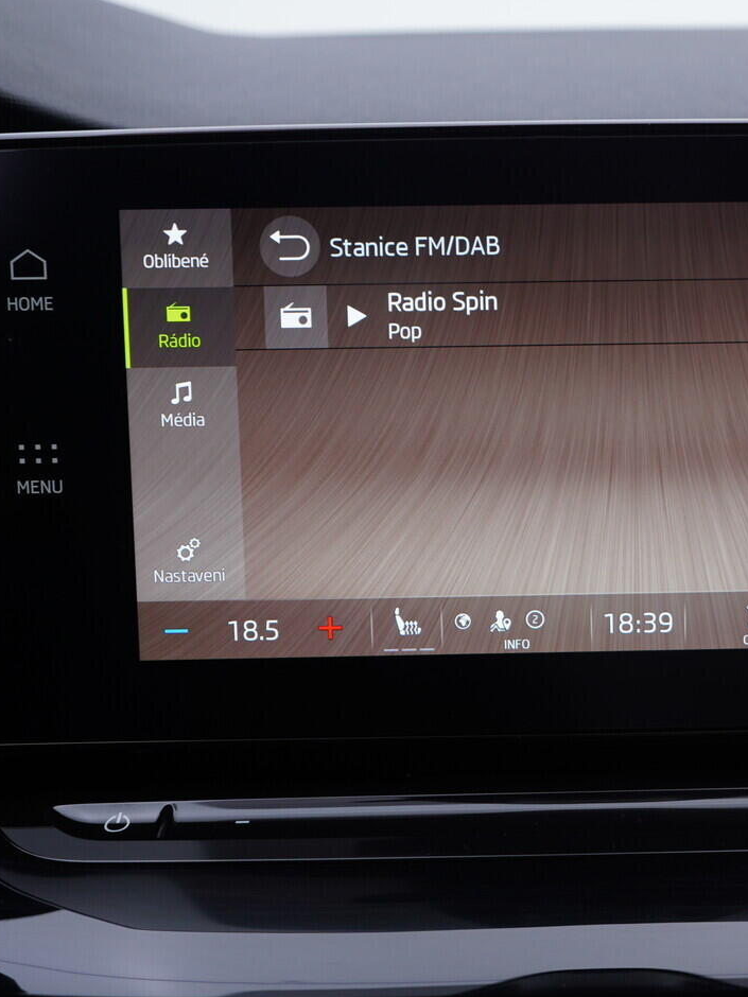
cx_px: 633
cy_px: 490
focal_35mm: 53
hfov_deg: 26.8
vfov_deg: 36.2
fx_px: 1527
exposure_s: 1/50
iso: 125
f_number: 3.2
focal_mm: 24
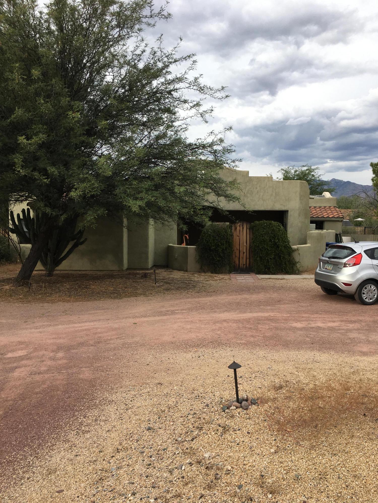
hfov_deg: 48.2
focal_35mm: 29
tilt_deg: -2.9
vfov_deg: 61.7
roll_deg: -0.5
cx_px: 189
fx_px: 422
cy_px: 252
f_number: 2.2
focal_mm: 4.15
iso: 25
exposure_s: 1/962
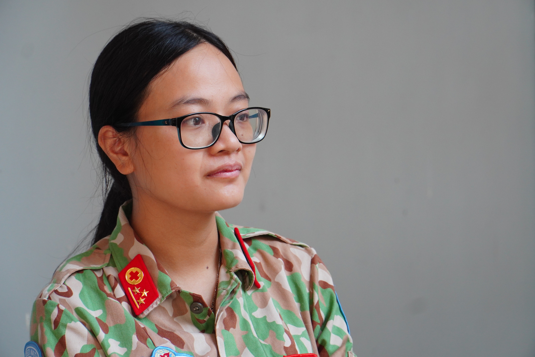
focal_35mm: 152
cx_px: 268
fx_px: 2253
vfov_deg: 9.1
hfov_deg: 13.5
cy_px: 178
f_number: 5.6
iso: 800
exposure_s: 1/100
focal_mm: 101
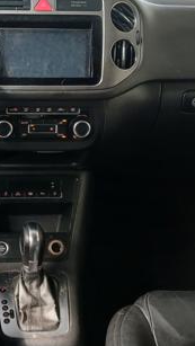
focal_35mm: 59
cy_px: 160
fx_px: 542
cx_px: 14
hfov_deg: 20.0
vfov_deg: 35.4
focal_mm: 3.98
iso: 250
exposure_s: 1/60
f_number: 1.8
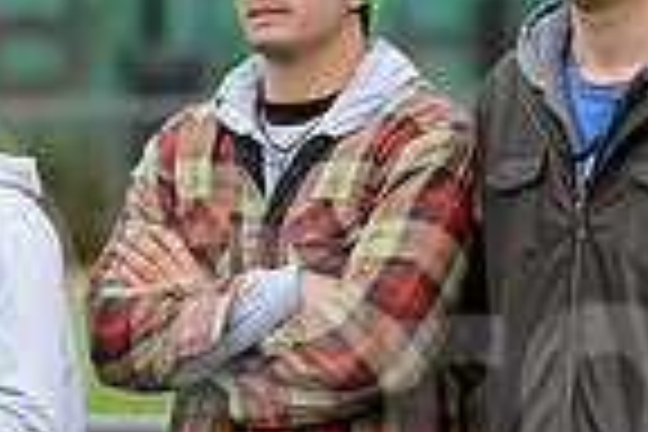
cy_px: 358
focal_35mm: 807
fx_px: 14525
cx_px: 531
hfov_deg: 2.6
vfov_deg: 1.7
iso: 320
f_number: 4
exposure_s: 1/500
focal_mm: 200
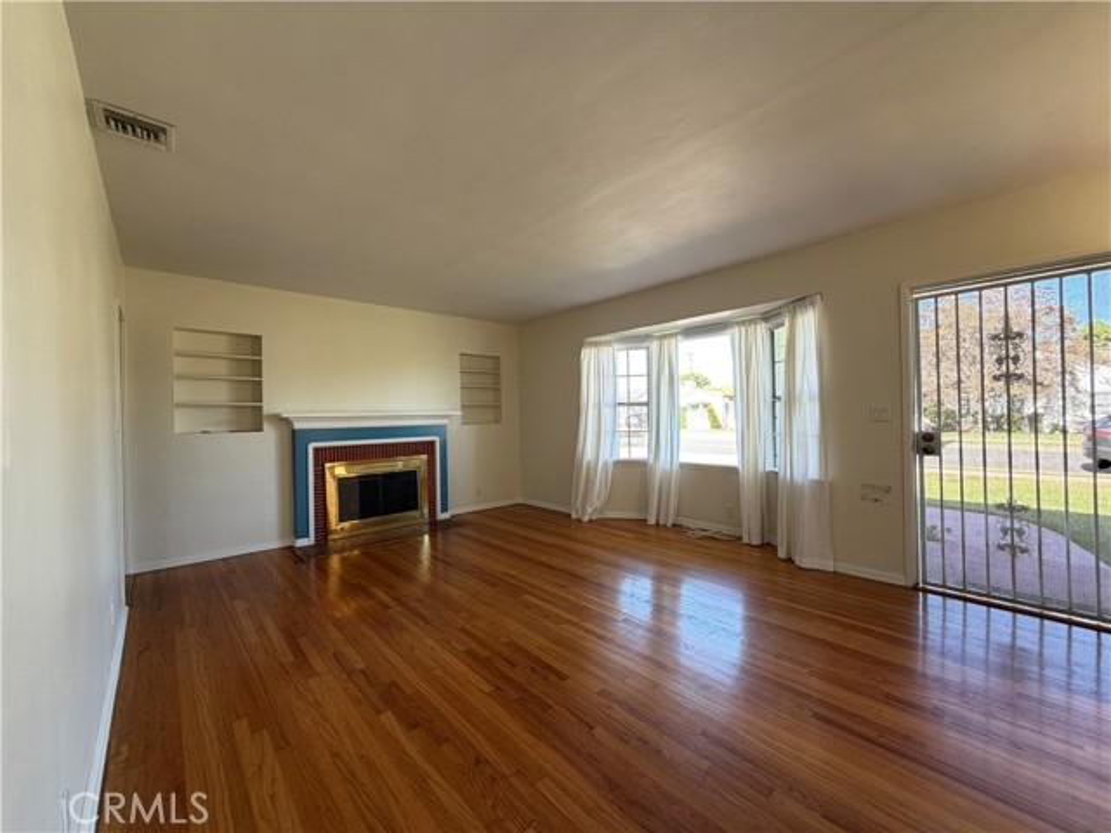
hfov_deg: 102.1
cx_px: 556
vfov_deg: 85.7
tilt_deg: -0.4
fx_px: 449
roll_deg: +1.5
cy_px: 416
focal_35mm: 14
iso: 125
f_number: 2.2
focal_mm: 2.22
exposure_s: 1/121
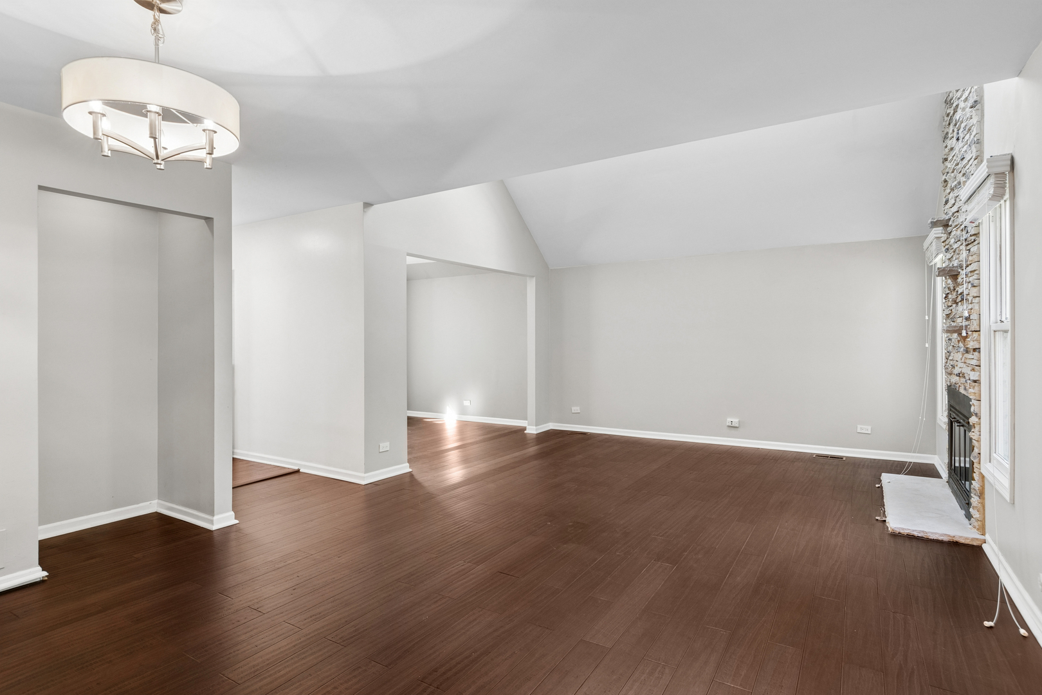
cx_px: 521
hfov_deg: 90.0
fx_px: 521
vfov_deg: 67.4
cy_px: 348
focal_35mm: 18
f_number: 8
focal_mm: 12
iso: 250
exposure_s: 1/13
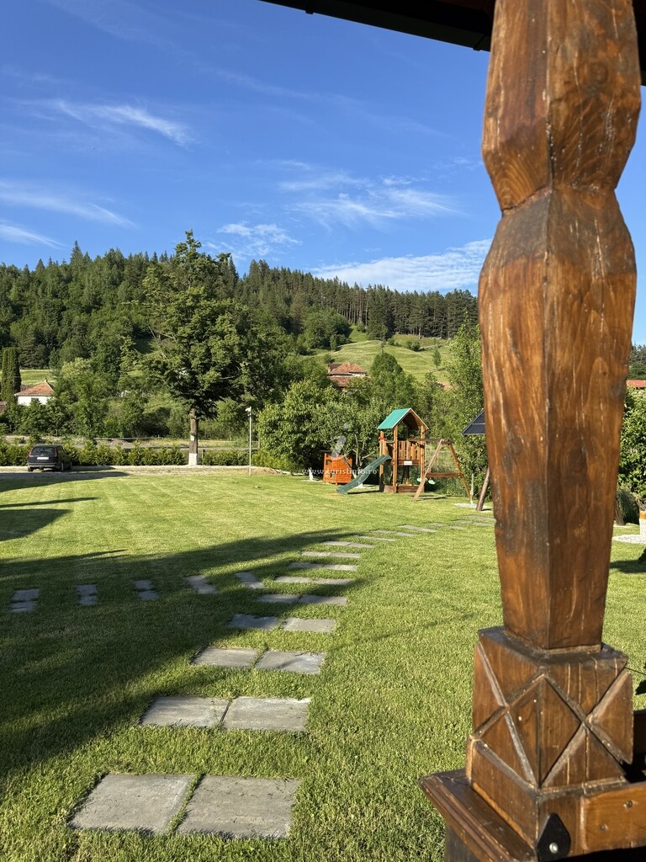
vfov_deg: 71.6
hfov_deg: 56.8
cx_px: 323
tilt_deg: +0.6
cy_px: 431
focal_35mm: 24
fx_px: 597
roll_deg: -1.1
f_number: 1.78
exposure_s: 1/2506
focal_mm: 6.76
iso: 80
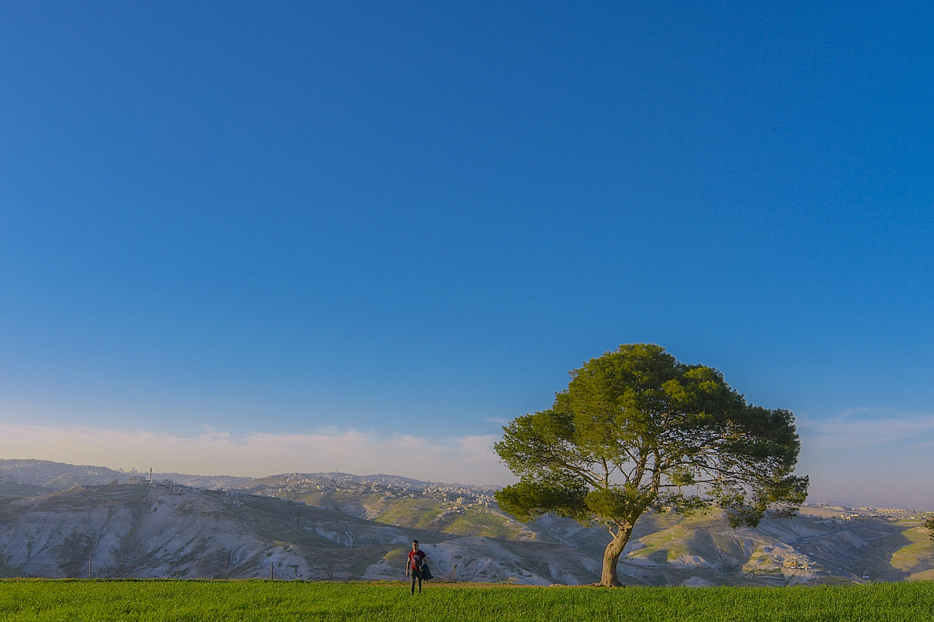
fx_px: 665
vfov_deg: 49.6
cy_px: 392
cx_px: 463
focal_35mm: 26
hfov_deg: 70.1
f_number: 10
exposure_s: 1/250
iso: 100
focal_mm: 13
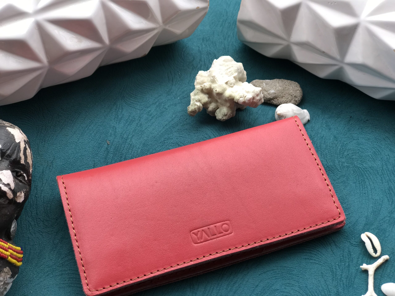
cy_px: 148
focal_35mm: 57
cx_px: 198
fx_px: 650
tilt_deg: -51.3
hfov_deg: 33.8
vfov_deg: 25.7
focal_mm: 6.6
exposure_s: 1/175
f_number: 2.8
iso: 20
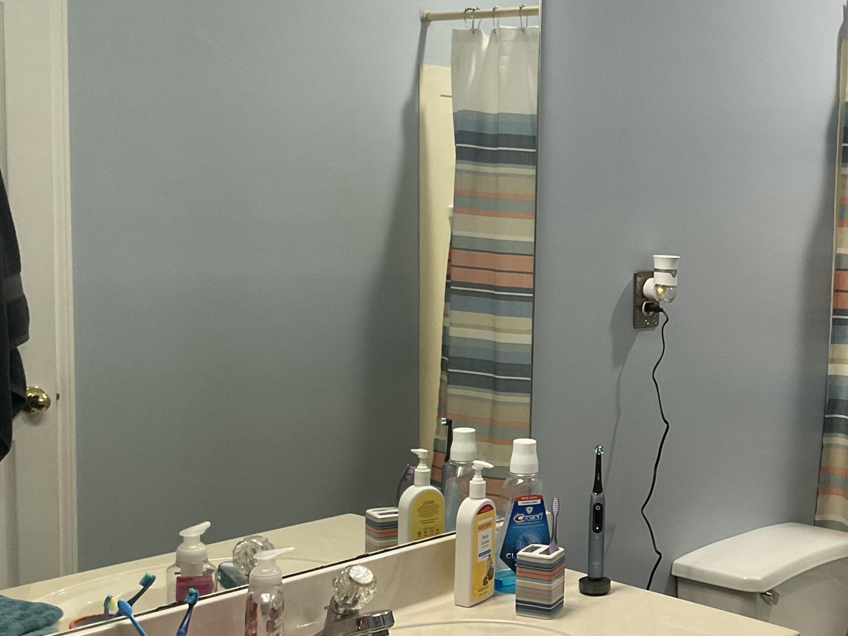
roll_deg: -2.9
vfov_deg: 28.5
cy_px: 358
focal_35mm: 51
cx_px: 641
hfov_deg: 36.6
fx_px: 1249
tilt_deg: -6.9
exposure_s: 1/60
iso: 80
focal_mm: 3
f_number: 1.8
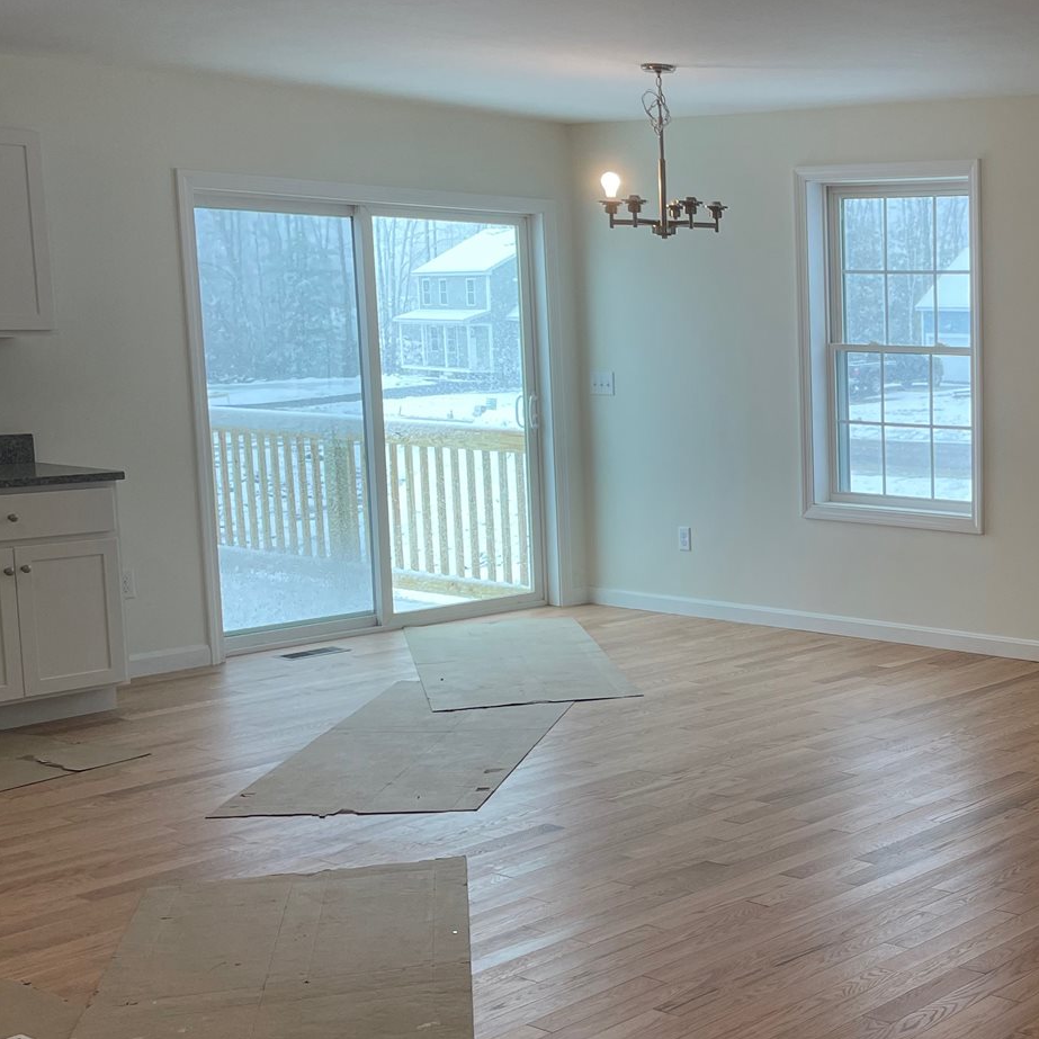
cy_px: 591
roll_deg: -0.2
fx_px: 1732
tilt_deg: -8.7
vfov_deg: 33.3
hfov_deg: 30.1
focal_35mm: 51
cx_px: 1130
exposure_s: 1/120
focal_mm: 4.2
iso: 64
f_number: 1.6
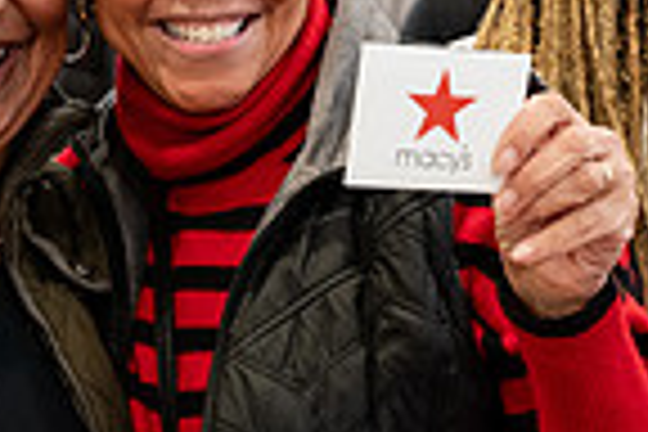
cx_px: 110
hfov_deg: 17.0
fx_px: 2142
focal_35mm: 119
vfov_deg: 11.5
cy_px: 181
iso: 1000
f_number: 3.2
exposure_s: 1/125
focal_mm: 28.5
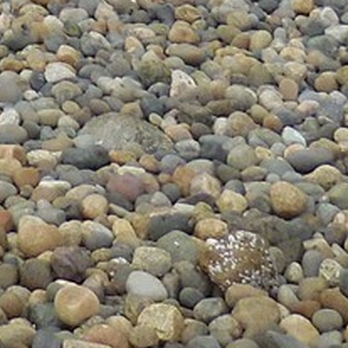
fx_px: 1945
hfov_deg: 9.8
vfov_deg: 8.7
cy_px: -642
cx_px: -252
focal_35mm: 171
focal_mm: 4.5
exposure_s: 1/500
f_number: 3.3
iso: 125
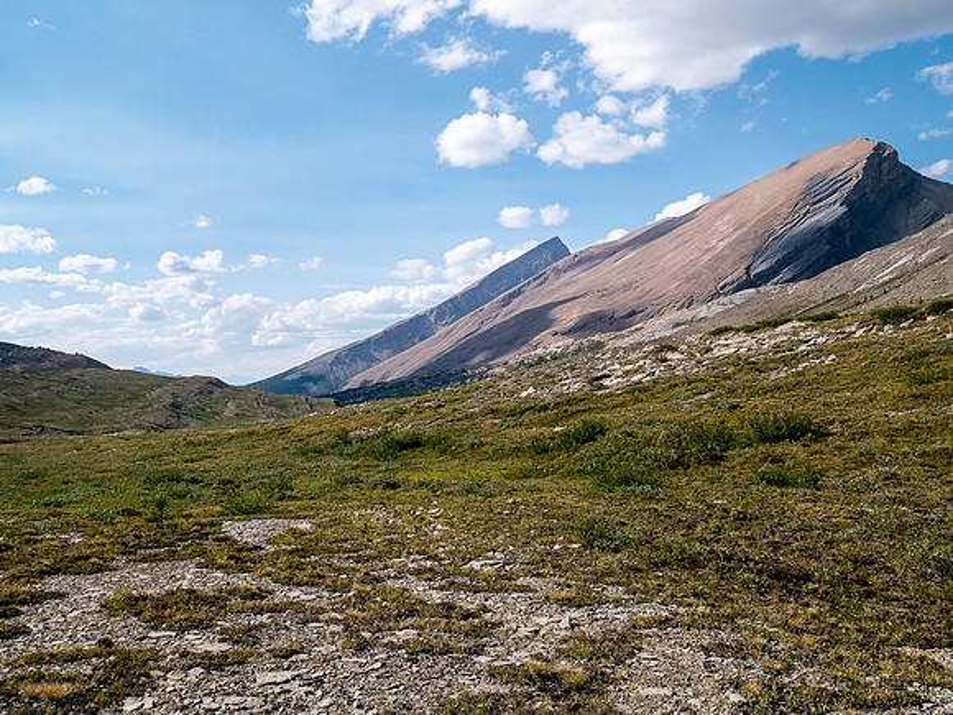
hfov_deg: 54.0
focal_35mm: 34
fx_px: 936
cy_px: 358
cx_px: 476
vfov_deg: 41.8
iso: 200
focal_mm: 17
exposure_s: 1/320
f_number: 8
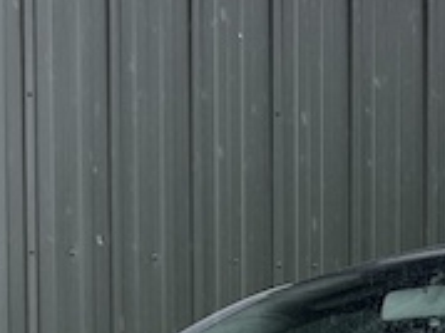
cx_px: 311
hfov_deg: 13.6
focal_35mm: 145
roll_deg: +1.4
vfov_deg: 9.7
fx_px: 1863
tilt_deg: -2.4
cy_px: 606
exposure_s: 1/473
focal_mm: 5.7
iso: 50
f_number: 1.5
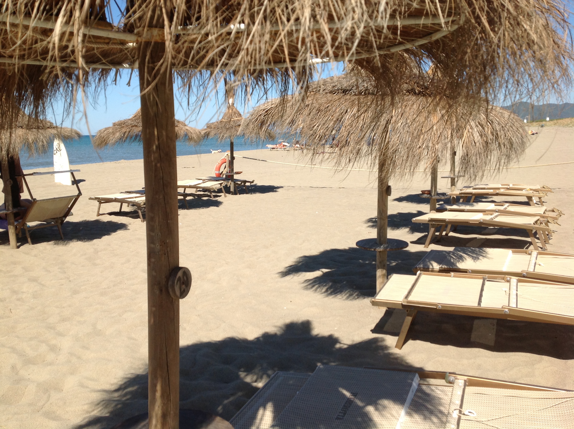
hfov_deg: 52.7
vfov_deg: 40.6
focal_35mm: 35
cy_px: 214
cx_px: 287
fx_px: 580
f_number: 2.4
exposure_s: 1/1592
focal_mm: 4.28
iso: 50
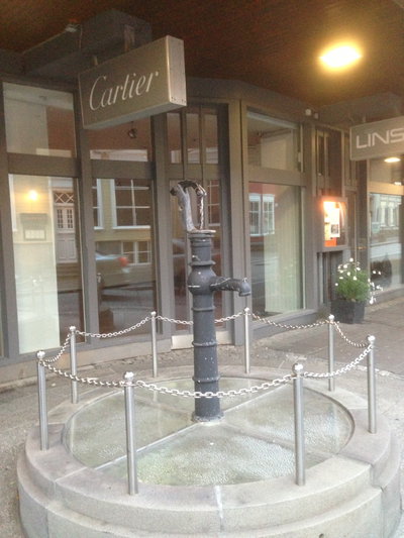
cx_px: 202
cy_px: 269
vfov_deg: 55.3
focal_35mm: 33
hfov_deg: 43.0
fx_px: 513
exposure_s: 1/20
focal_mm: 4.13
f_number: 2.4
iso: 320
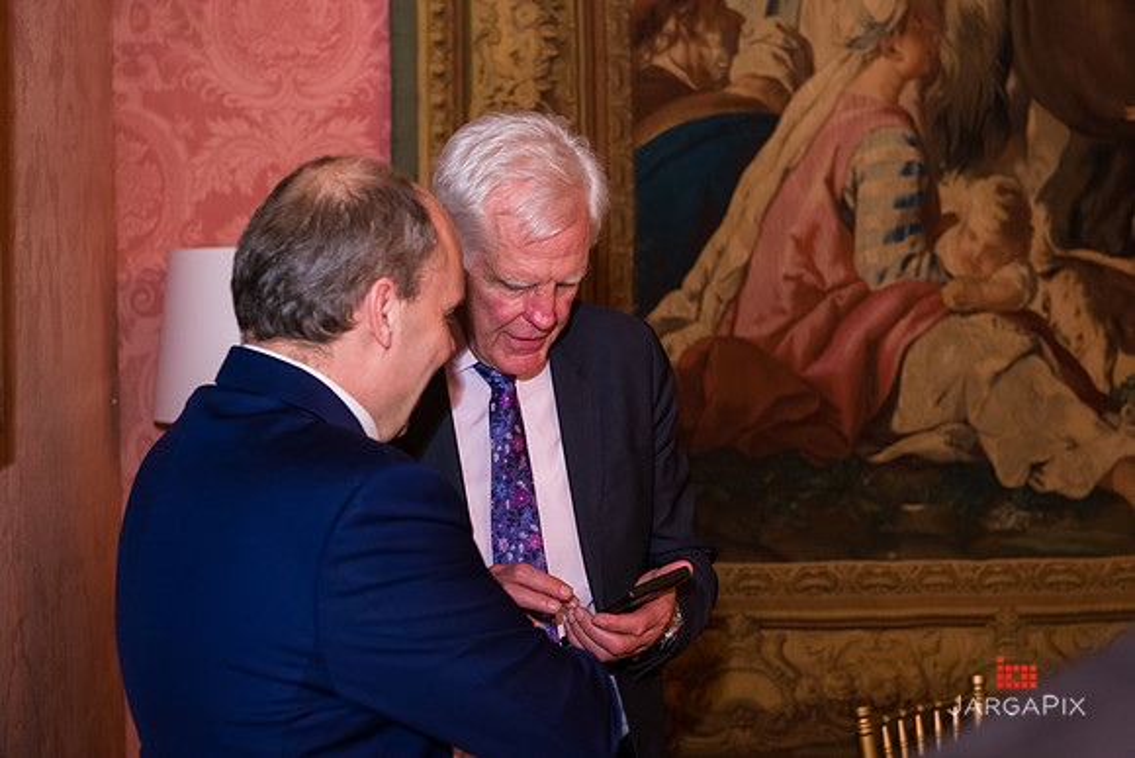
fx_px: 2207
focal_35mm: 70
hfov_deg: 28.8
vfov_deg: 19.5
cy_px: 379
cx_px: 568
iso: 3200
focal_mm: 70
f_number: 5
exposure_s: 1/80
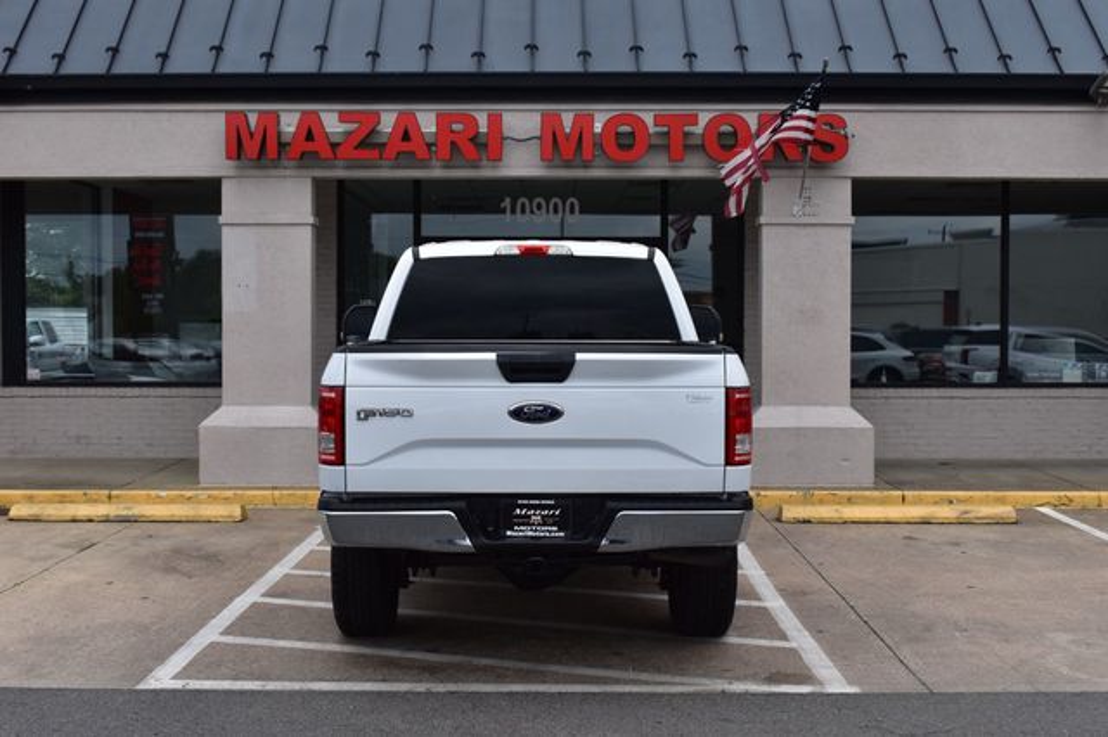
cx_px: 554
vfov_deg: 29.8
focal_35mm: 45
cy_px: 368
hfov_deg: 43.6
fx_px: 1384
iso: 400
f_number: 11
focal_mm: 30
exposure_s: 1/500
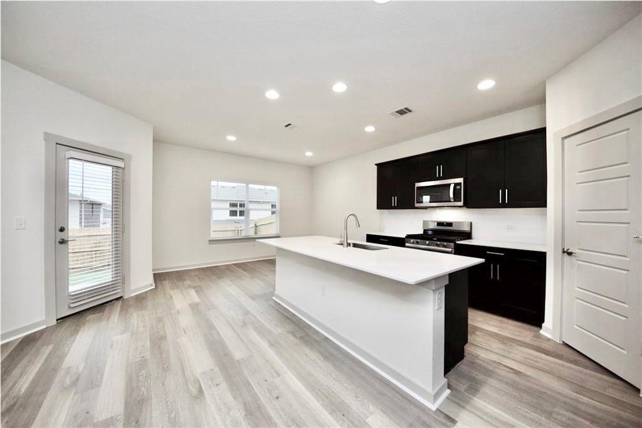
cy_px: 214
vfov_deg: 90.0
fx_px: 214
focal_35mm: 12
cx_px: 321
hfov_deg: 112.6
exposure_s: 1/100
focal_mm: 8
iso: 800
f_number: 5
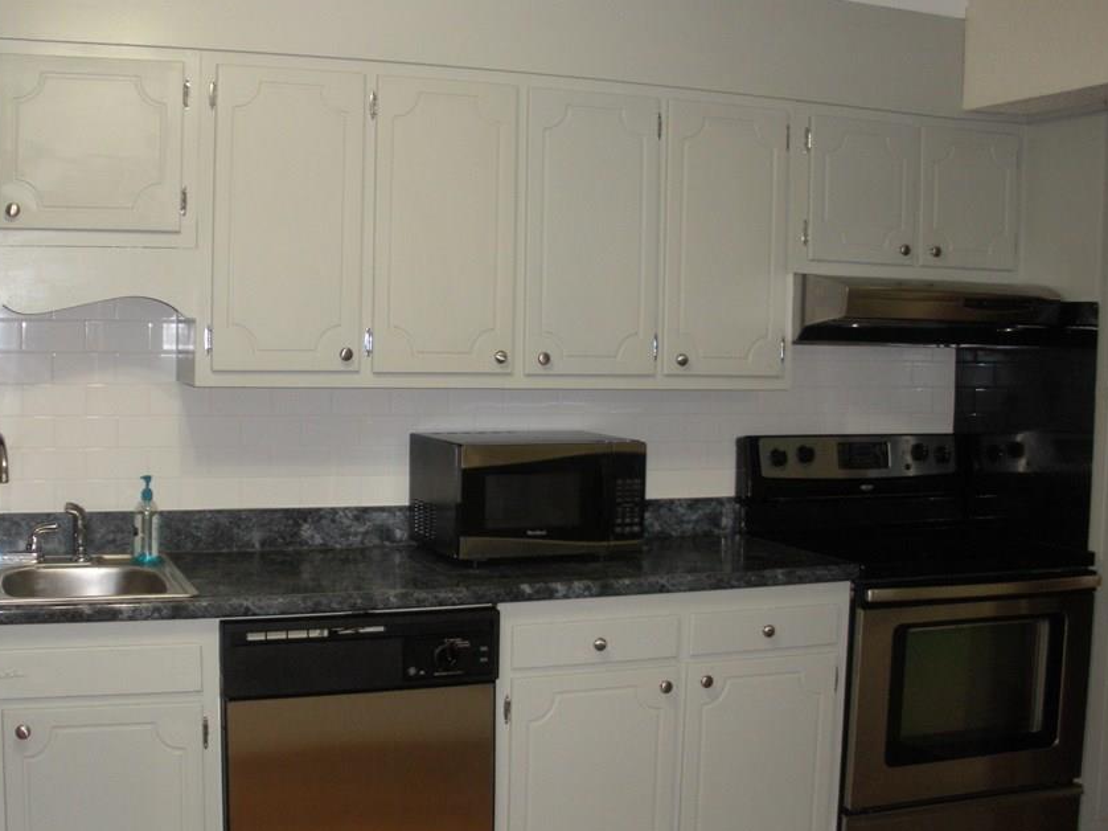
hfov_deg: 42.9
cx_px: 489
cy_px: 434
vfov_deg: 32.9
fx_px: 1408
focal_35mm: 44
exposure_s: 1/30
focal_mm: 6.3
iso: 200
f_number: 3.5
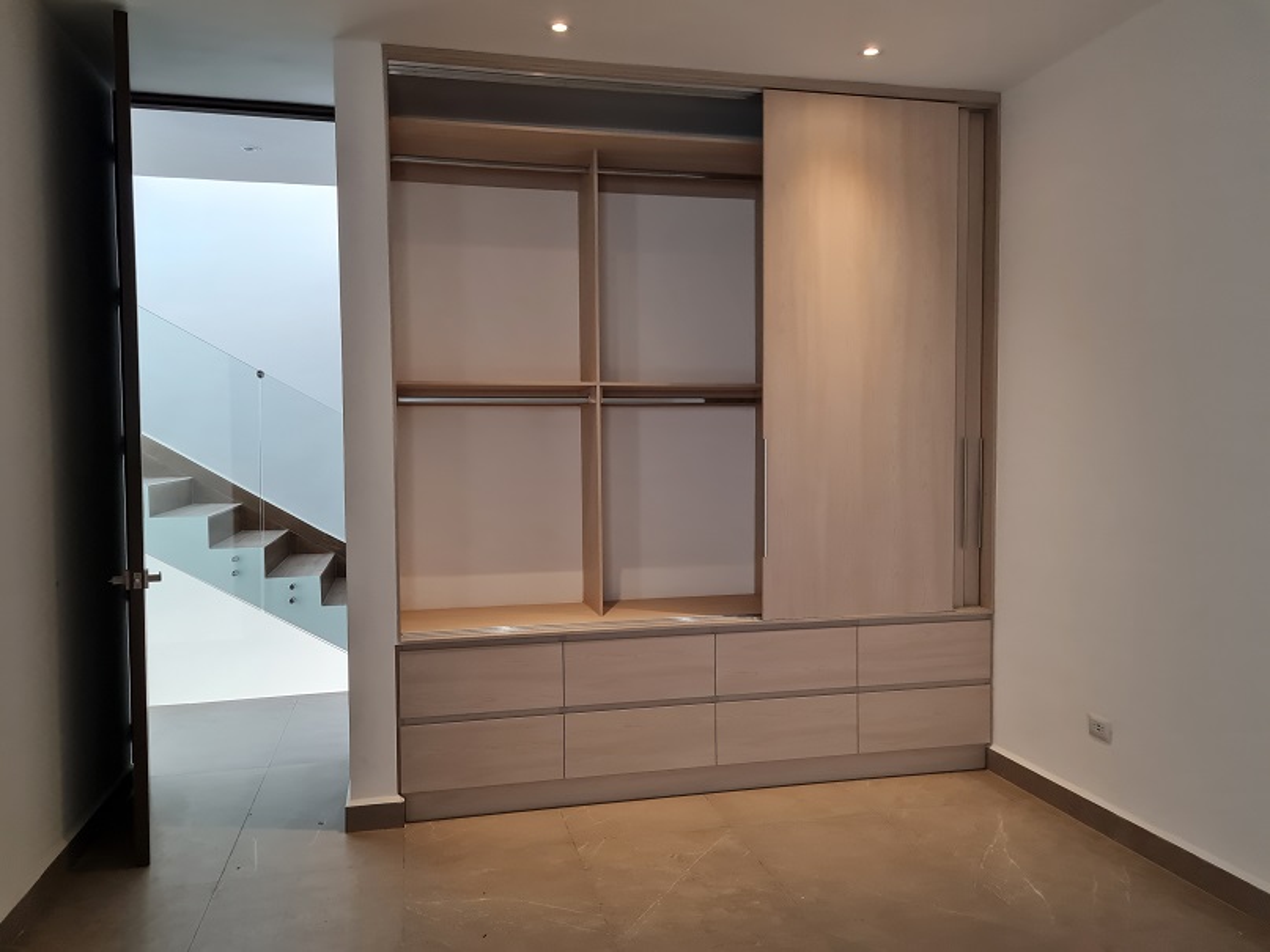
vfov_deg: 53.1
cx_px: 635
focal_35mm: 26
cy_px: 476
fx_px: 954
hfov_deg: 67.3
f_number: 1.8
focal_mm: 5.4
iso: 250
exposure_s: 1/120
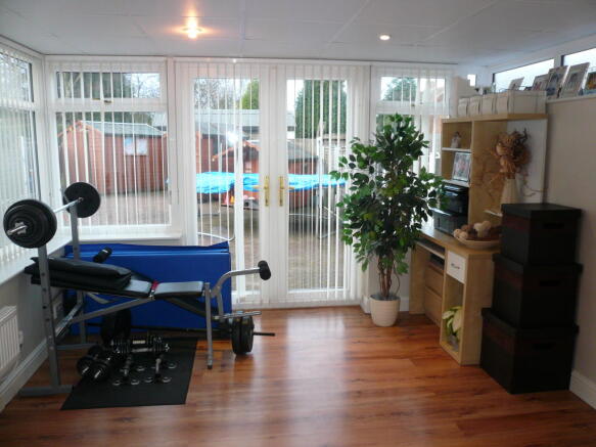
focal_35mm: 28
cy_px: 224
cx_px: 298
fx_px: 482
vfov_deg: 49.7
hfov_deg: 63.5
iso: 125
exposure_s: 1/30
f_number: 2.8
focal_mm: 4.6
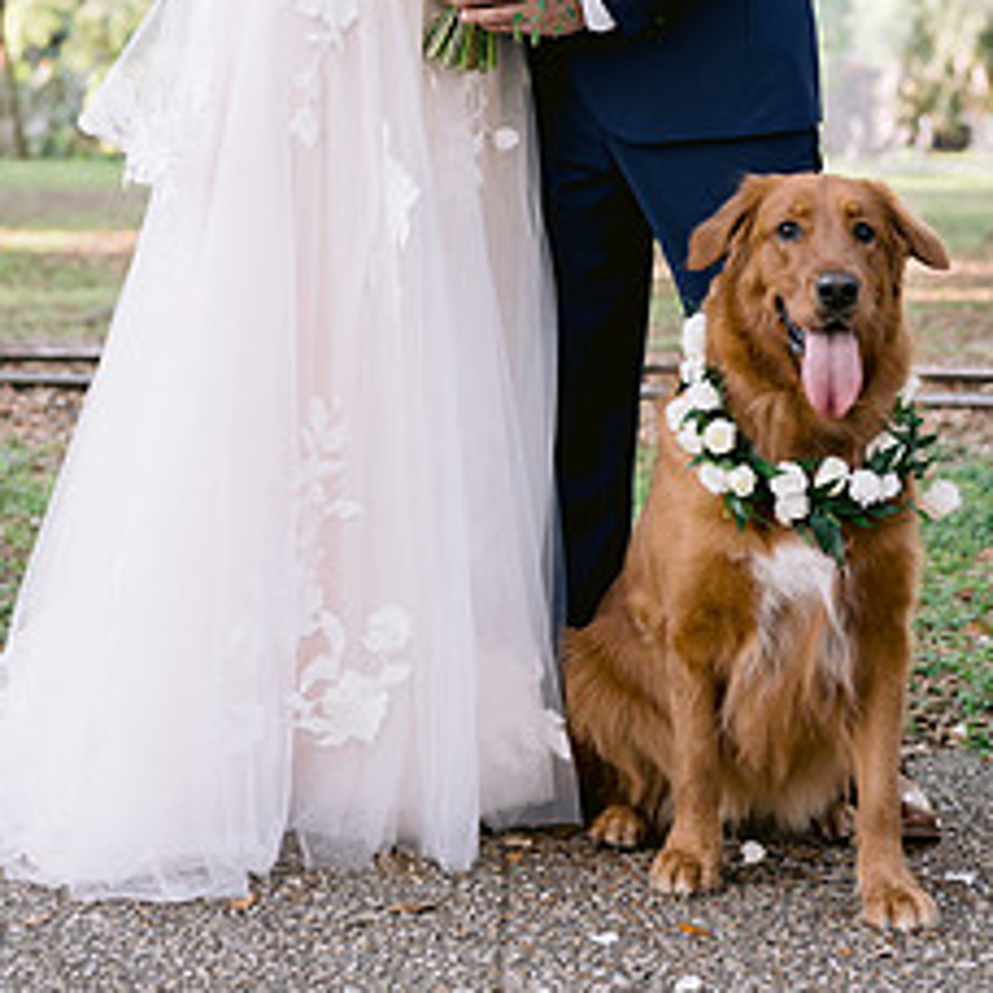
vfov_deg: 20.3
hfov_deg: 20.6
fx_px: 2726
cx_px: 518
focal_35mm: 84
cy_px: 152
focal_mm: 50
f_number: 2.8
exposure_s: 1/320
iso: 400
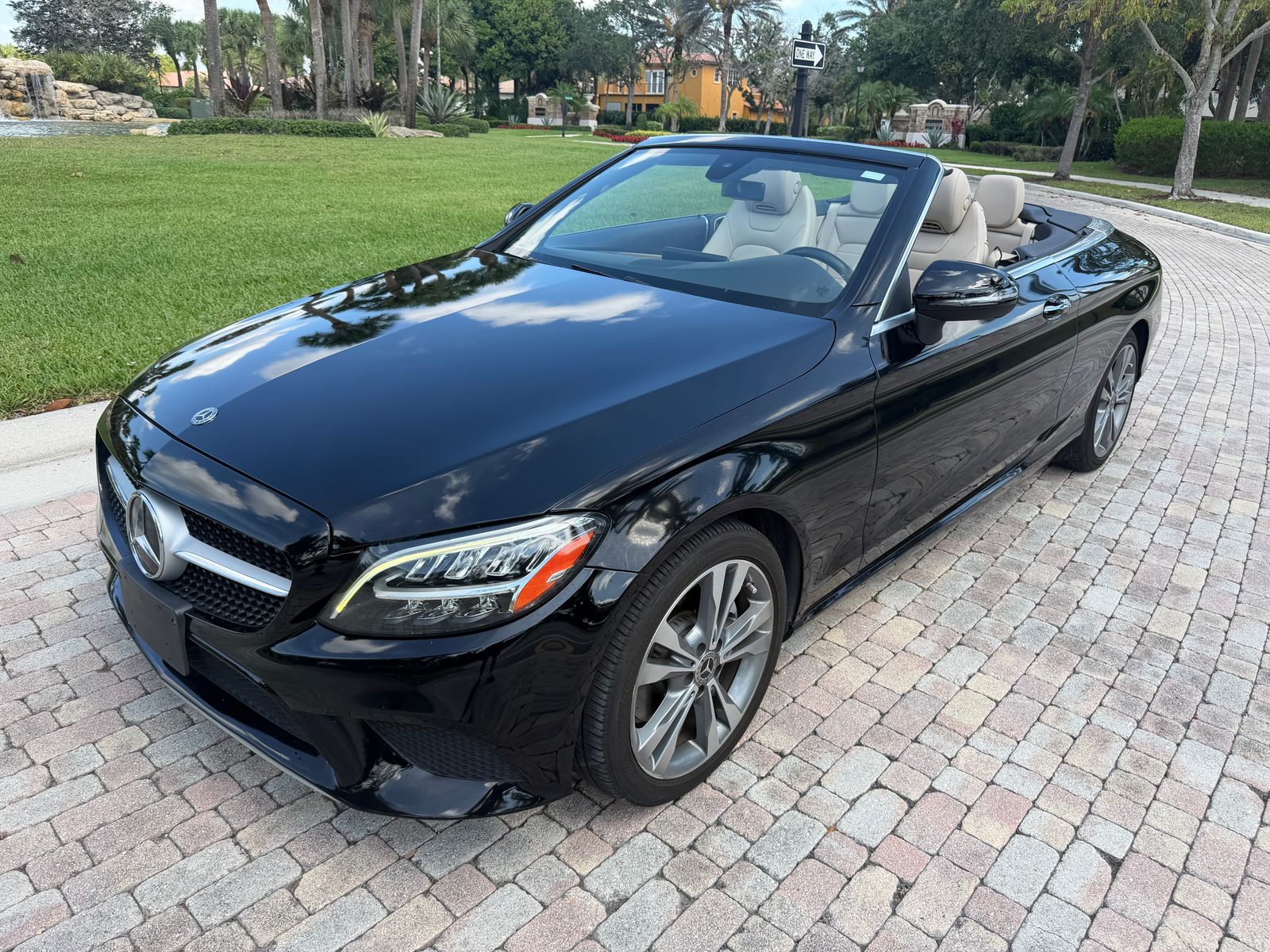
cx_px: 635
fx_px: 881
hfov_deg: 71.6
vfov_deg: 56.8
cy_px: 476
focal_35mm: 24
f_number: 1.78
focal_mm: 6.76
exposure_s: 1/1192
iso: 80
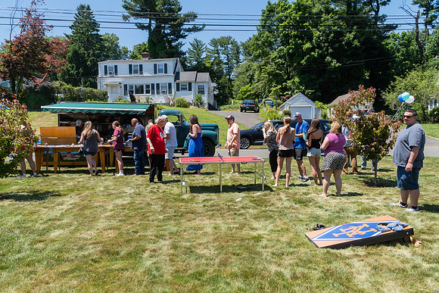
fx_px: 366
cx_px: 220
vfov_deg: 43.6
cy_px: 146
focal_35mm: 30
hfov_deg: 61.9
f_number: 8
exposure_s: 1/1000
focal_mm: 20
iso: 640
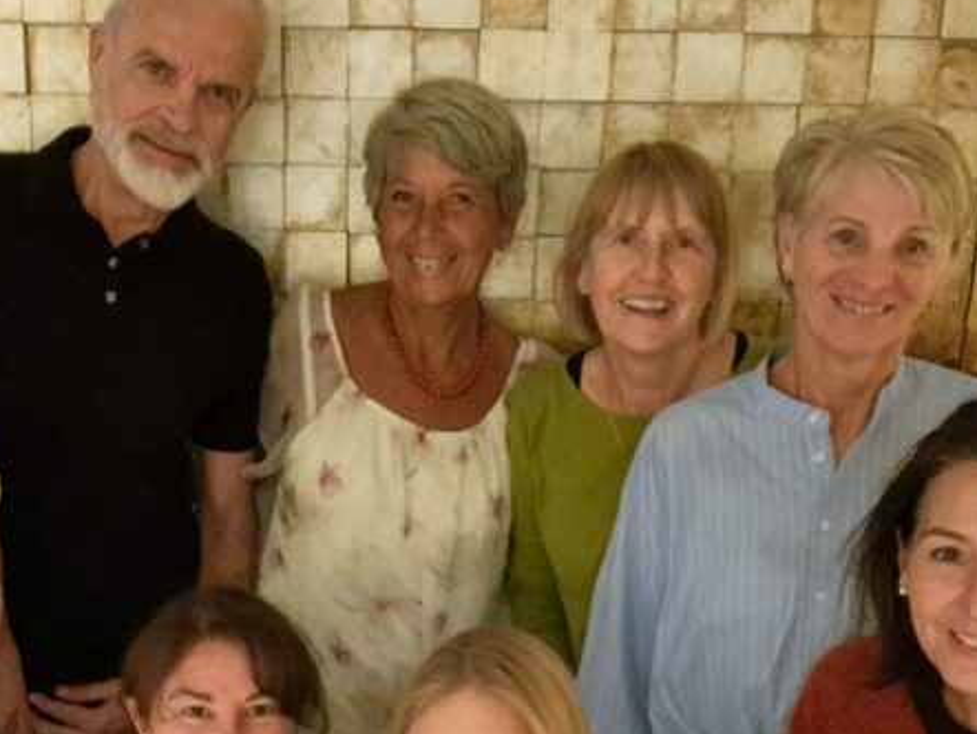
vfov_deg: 28.6
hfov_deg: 38.7
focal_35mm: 49
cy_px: 648
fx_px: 1384
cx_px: 372
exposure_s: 1/14
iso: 800
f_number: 2.2
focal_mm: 3.38
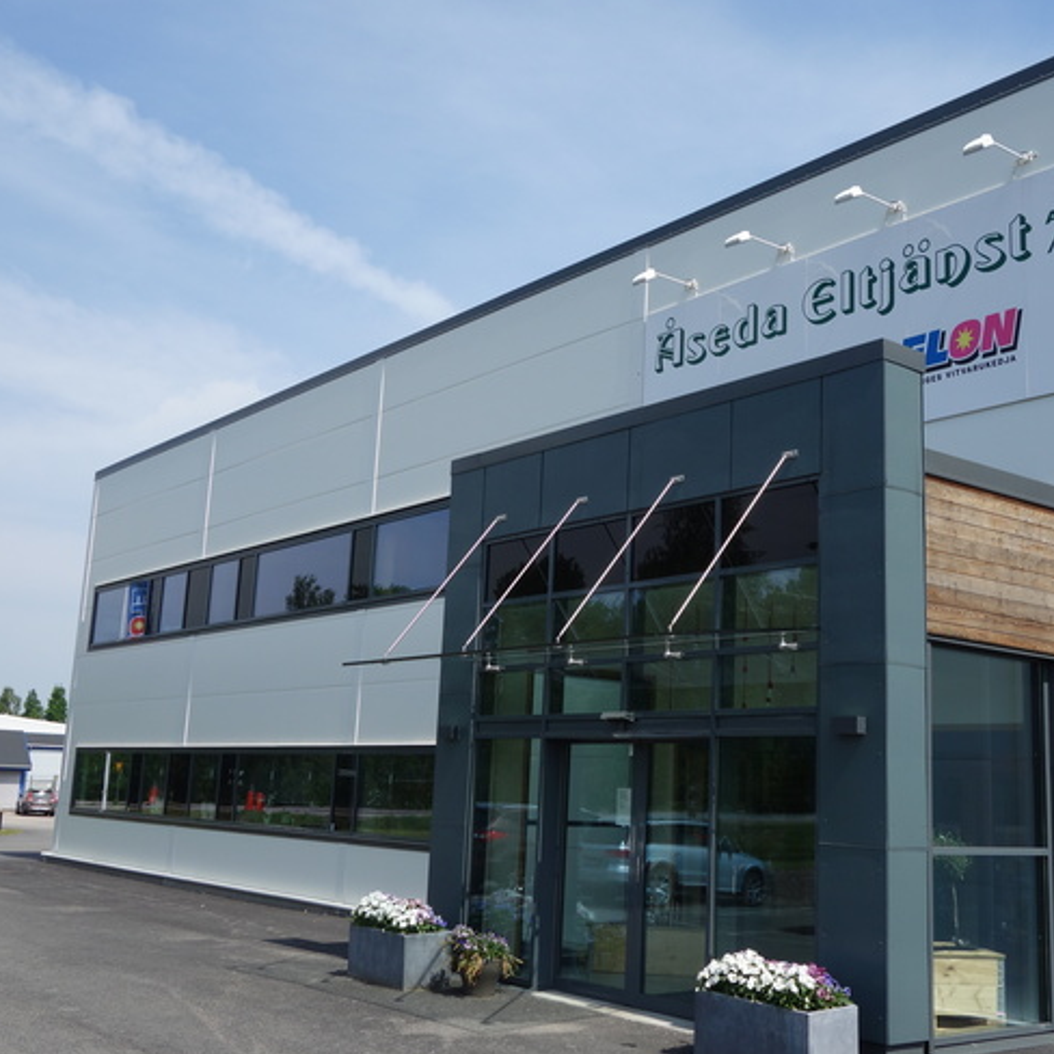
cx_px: 611
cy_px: 513
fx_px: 1343
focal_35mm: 39
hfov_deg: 42.7
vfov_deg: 42.8
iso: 125
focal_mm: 10.4
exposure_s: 1/500
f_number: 5.6
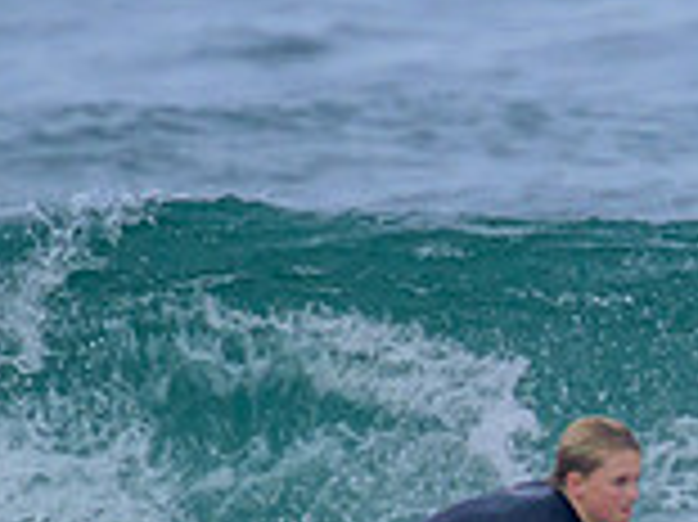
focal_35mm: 3878
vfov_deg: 0.4
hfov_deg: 0.5
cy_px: 526
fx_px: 78136
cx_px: 1130
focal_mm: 800
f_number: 11
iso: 1100
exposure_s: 1/2000
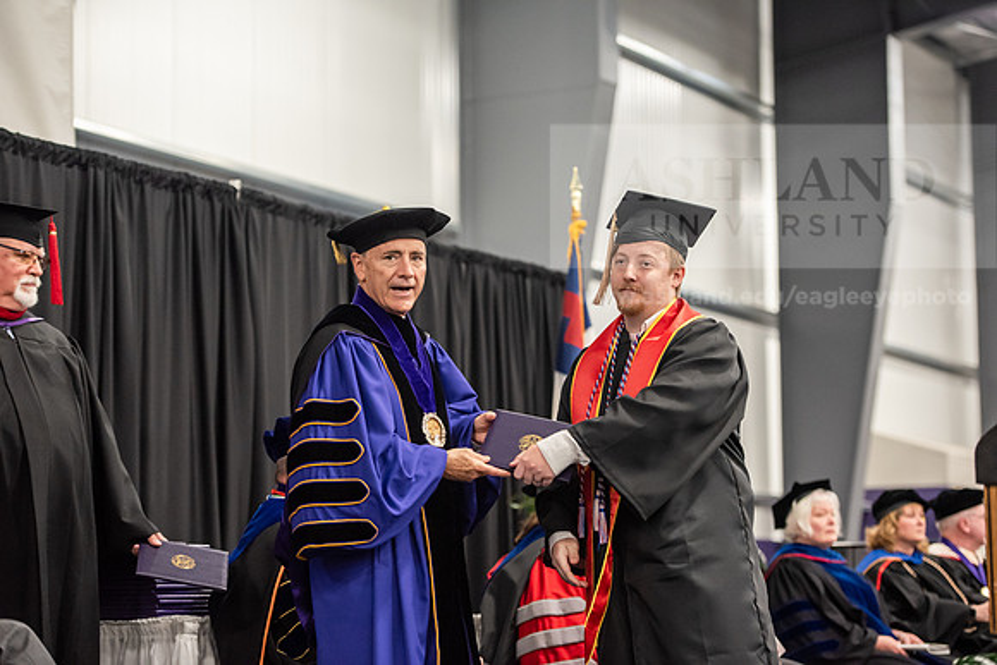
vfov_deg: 14.9
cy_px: 332
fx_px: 2548
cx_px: 498
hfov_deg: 22.1
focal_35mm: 92
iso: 2500
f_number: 3.2
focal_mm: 92
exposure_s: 1/200
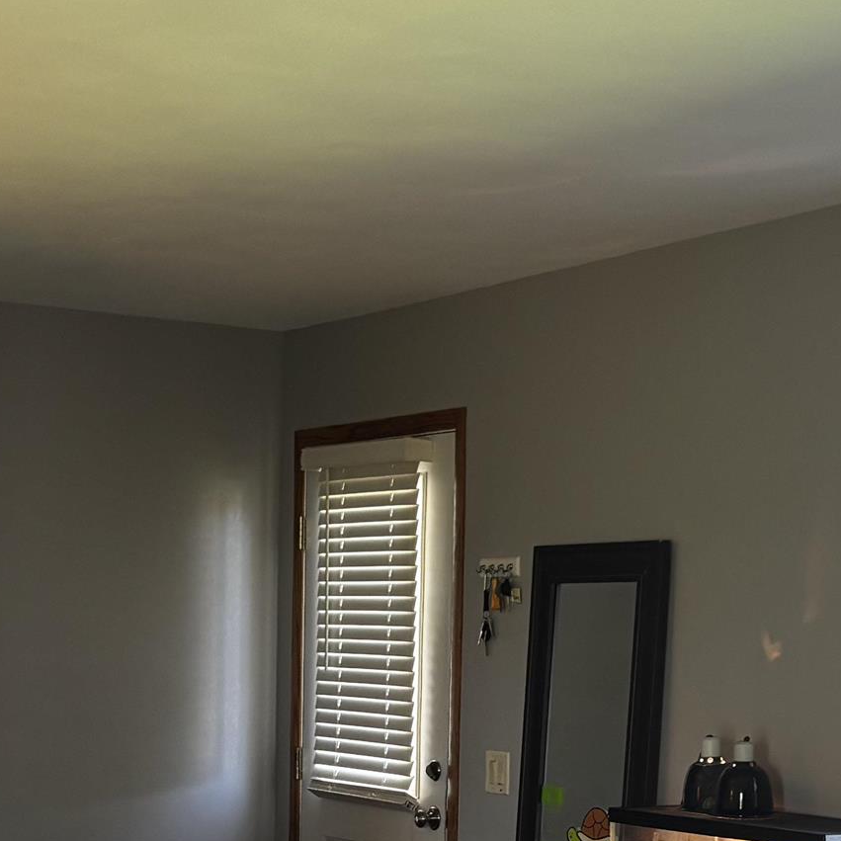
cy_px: 804
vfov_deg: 20.3
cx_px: 445
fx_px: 2281
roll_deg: -1.5
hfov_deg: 20.9
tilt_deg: -5.3
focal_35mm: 83
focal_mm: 5.96
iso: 125
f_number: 1.6
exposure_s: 1/60
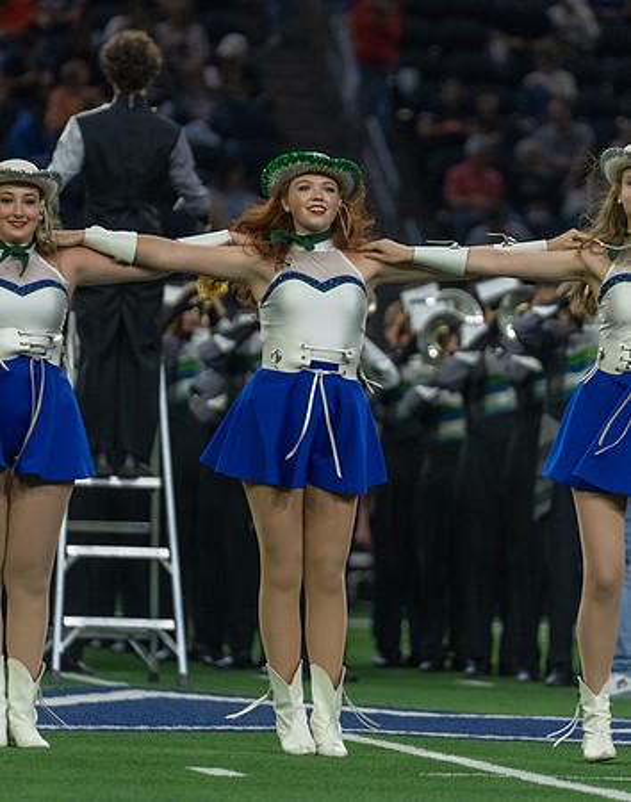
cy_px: 393
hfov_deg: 4.3
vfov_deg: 5.5
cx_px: 288
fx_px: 8327
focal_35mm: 353
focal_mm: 200
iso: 3200
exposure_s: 1/1000
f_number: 2.8
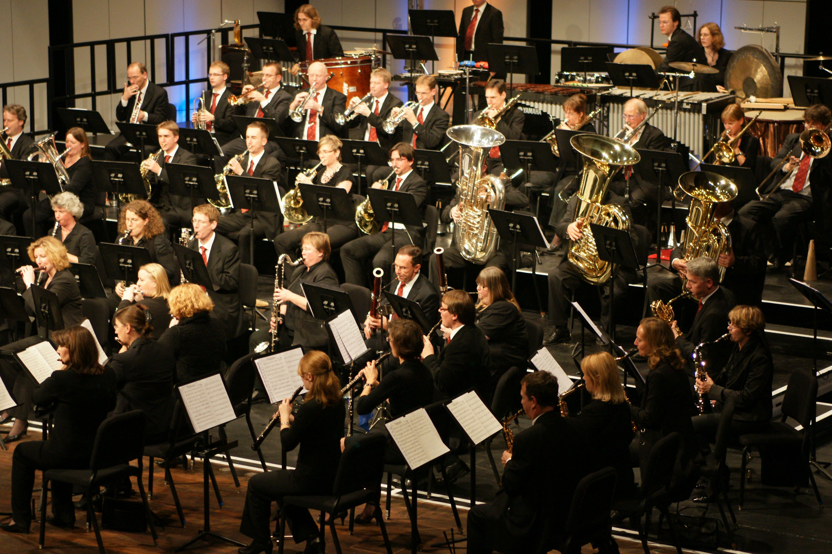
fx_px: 2426
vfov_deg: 13.0
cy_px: 277
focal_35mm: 105
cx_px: 416
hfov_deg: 19.5
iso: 800
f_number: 2.8
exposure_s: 1/125
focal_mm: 70
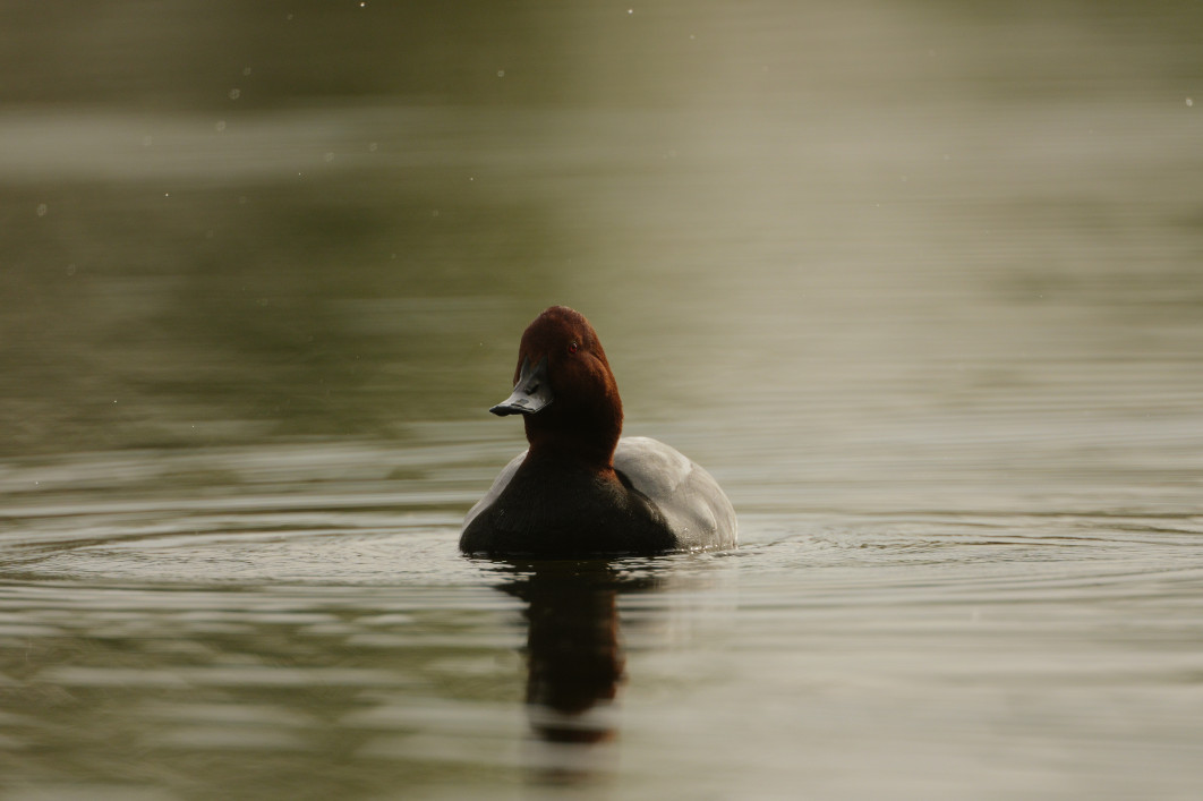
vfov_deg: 1.5
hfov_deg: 2.3
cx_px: 602
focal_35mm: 892
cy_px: 400
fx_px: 29792
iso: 800
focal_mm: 588
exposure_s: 1/6400
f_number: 4
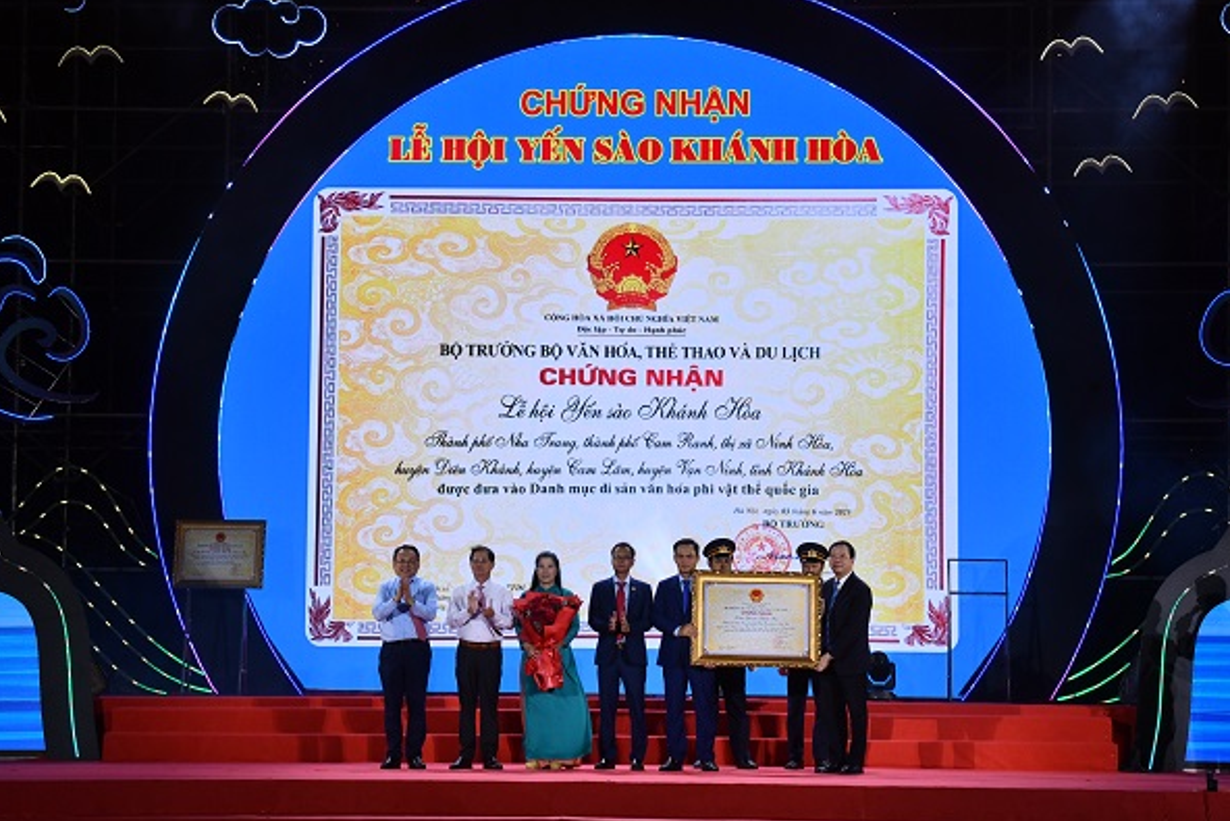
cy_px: 409
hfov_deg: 25.7
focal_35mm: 79
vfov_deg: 17.3
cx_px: 613
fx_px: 2700
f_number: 14
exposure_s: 1/100
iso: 1600
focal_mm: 52
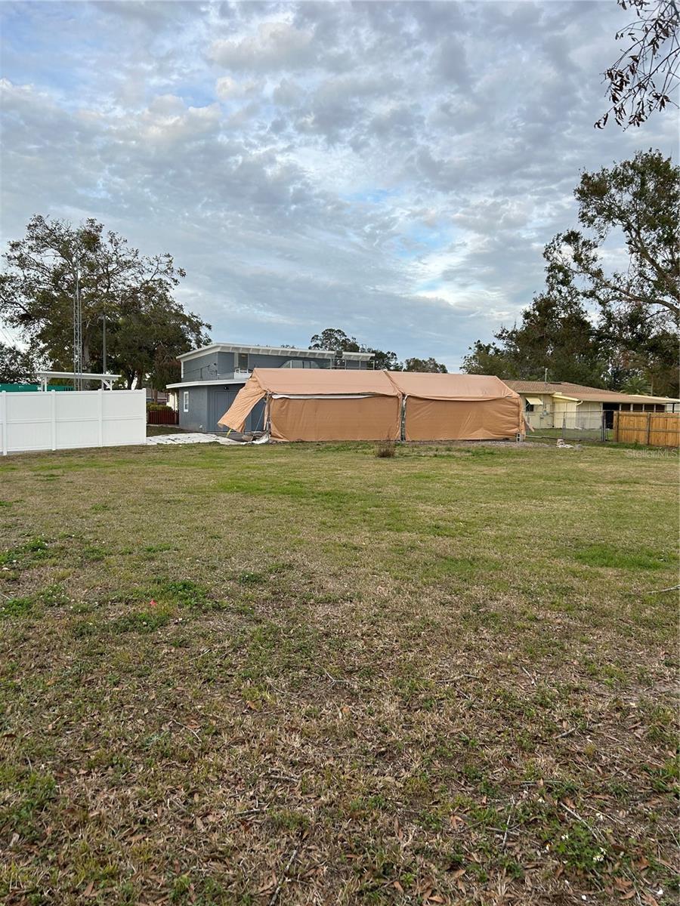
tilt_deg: -3.4
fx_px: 681
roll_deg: -1.5
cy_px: 453
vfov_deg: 67.3
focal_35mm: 26
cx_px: 340
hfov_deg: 53.1
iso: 50
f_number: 1.5
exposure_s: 1/880
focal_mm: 5.7
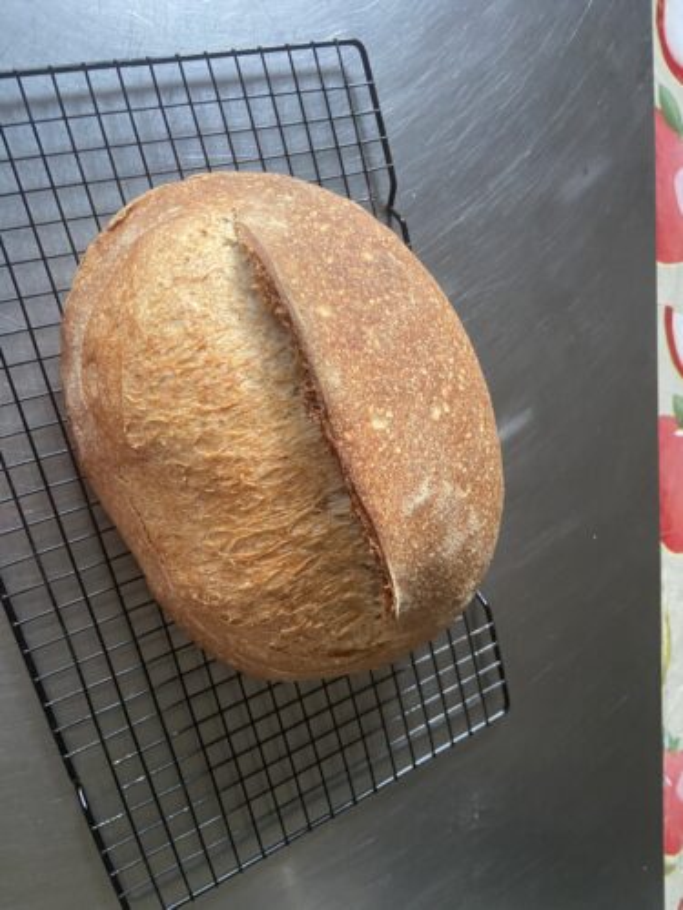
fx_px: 684
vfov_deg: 67.3
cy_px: 455
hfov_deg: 53.1
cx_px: 342
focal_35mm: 26
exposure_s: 1/60
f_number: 1.8
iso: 250
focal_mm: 4.25
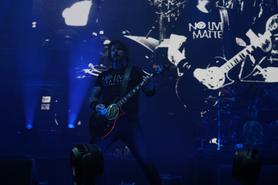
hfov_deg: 31.0
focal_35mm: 65
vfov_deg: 20.9
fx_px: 502
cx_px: 139
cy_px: 92
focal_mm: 65
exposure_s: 1/80
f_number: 4
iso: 100
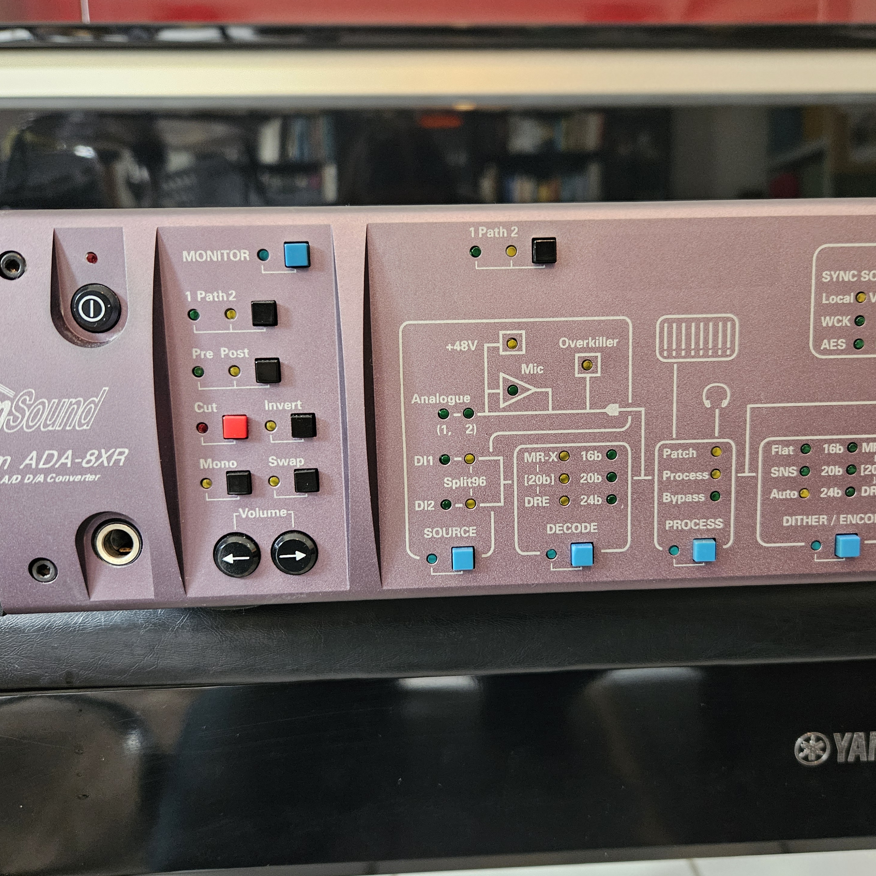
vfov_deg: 57.3
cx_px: 476
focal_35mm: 28
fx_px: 802
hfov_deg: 57.2
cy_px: 435
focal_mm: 5.4
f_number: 1.8
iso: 800
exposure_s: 1/50
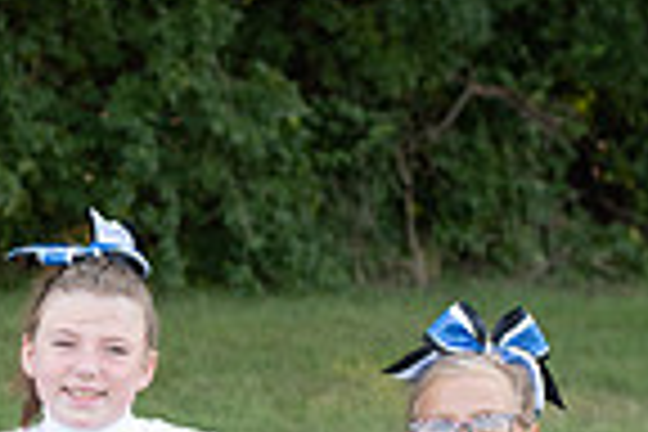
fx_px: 3636
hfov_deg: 10.0
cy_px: 592
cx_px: -234
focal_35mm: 202
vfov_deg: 6.7
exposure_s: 1/1250
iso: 800
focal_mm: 50
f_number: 4
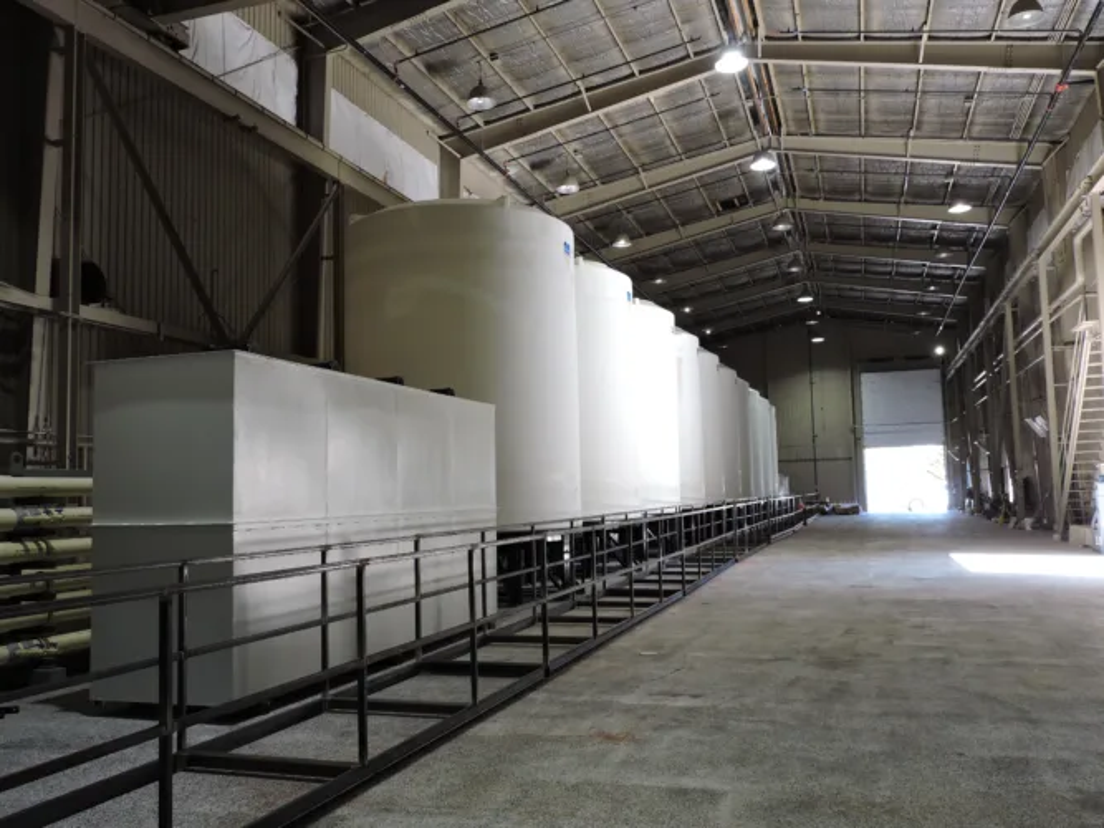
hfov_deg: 60.0
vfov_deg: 46.8
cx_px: 552
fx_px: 957
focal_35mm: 30
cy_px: 414
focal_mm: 5.4
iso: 140
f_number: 3.1
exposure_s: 1/30
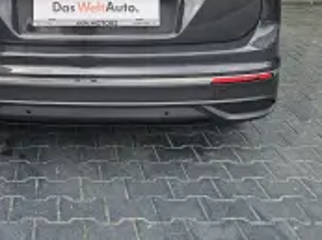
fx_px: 446
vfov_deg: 28.0
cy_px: -9
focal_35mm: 48
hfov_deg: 37.5
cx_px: 41
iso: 25
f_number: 1.7
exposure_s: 1/190
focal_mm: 6.3
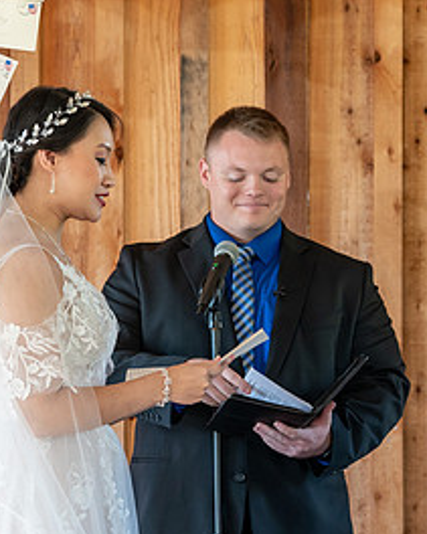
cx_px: 321
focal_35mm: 196
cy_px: 245
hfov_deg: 7.9
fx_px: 3098
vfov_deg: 9.9
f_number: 4
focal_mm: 92
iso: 2000
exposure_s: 1/200
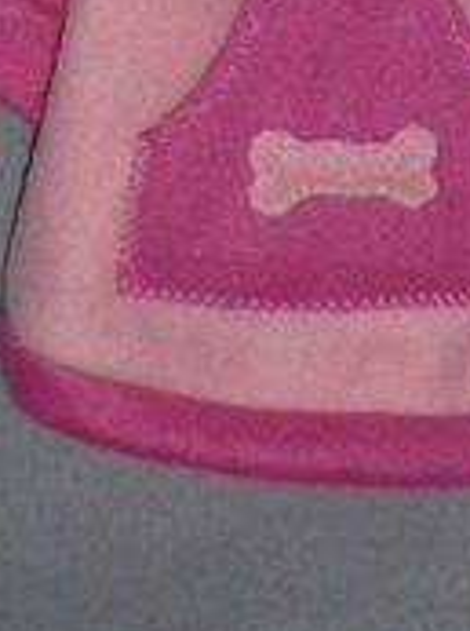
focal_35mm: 178
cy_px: -135
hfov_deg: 8.3
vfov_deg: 10.9
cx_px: 302
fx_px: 3234
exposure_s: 1/125
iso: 100
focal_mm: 10.6
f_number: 3.8
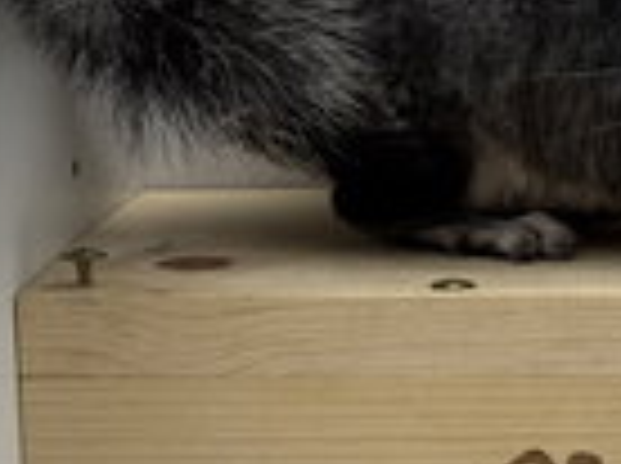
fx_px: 3116
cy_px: 322
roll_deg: +0.8
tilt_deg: -10.8
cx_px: 621
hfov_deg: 11.3
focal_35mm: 174
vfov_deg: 8.5
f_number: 1.78
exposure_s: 1/810
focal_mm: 6.76
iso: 80
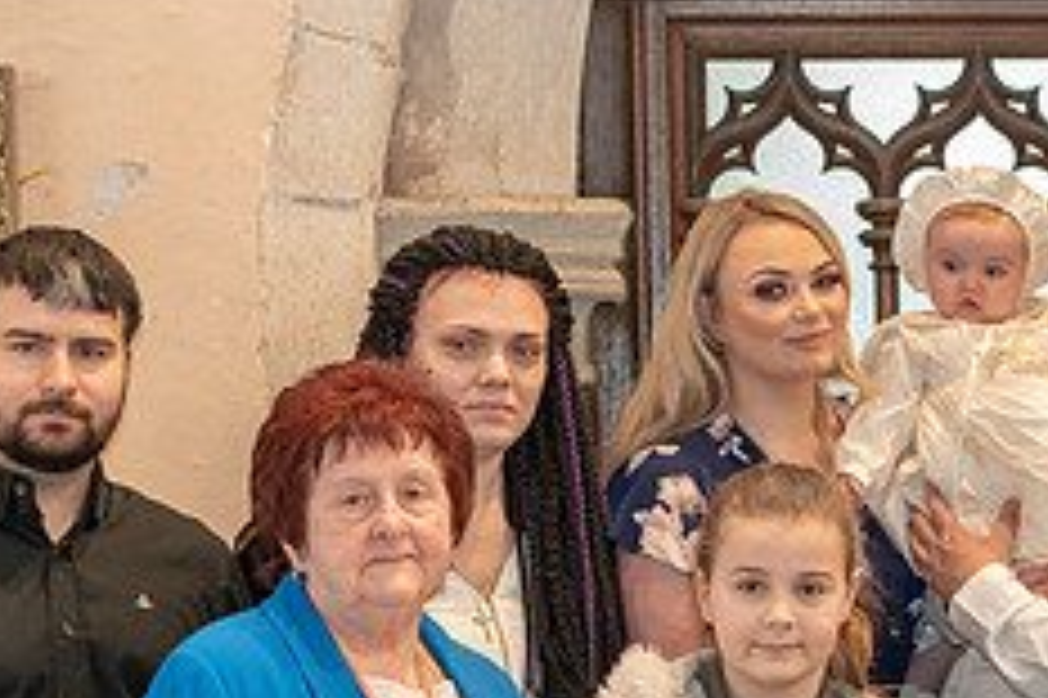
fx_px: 3985
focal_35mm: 137
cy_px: 606
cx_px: 1138
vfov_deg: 10.0
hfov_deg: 14.6
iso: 3200
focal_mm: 55
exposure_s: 1/160
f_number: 4
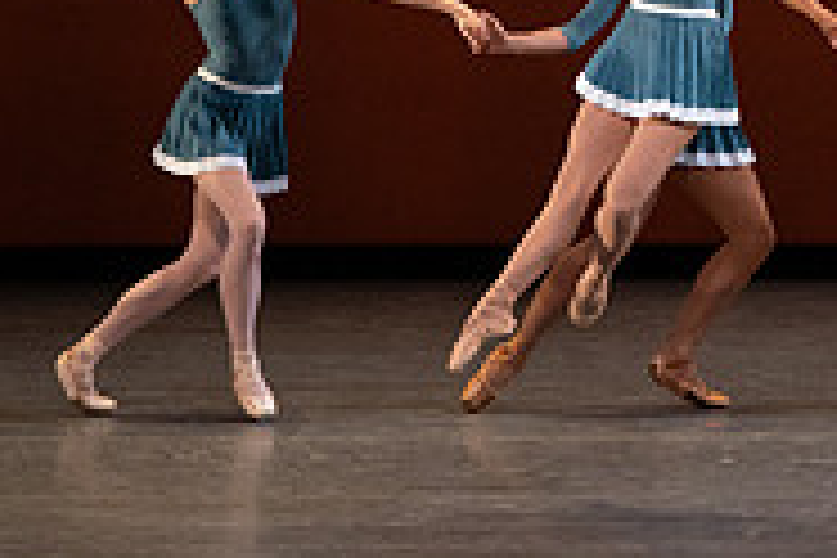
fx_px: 14228
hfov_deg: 3.4
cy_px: -277
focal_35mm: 612
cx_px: 680
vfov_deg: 2.2
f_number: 9
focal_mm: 196
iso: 5000
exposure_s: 1/400
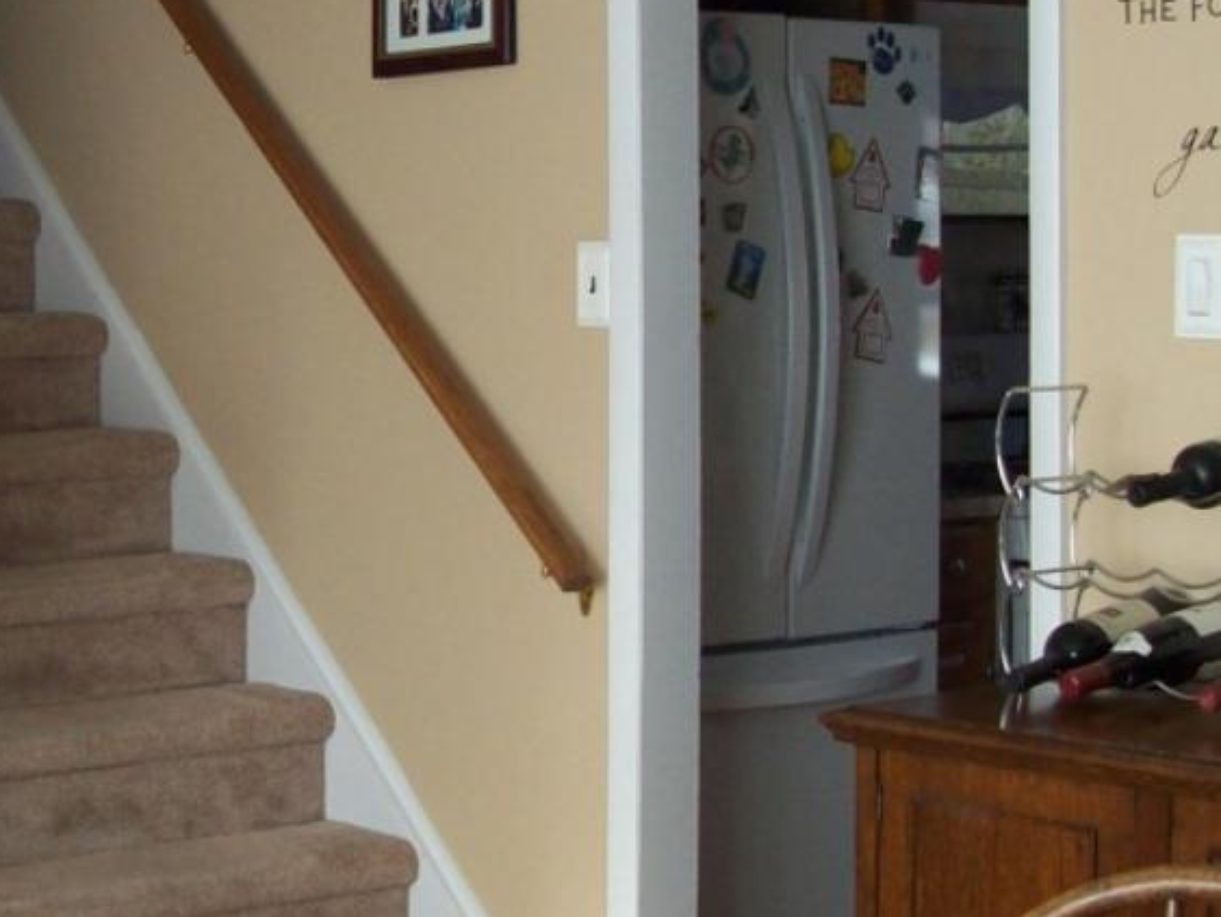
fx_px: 3247
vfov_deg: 16.1
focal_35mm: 92
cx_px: 336
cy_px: 395
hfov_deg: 21.2
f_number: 2.7
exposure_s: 1/96.4
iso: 80
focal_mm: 6
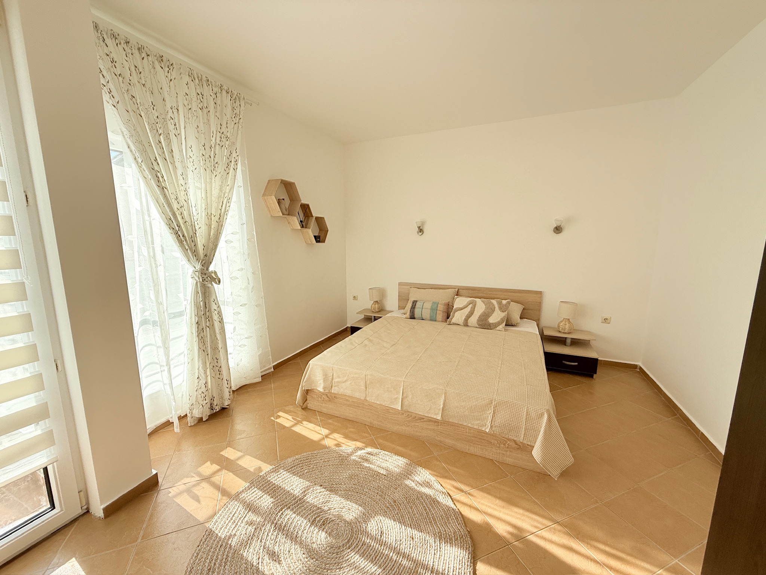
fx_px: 310
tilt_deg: -8.7
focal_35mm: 14
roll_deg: -0.3
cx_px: 383
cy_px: 288
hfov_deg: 102.1
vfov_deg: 85.7
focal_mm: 2.22
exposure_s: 1/742
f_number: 2.2
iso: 64
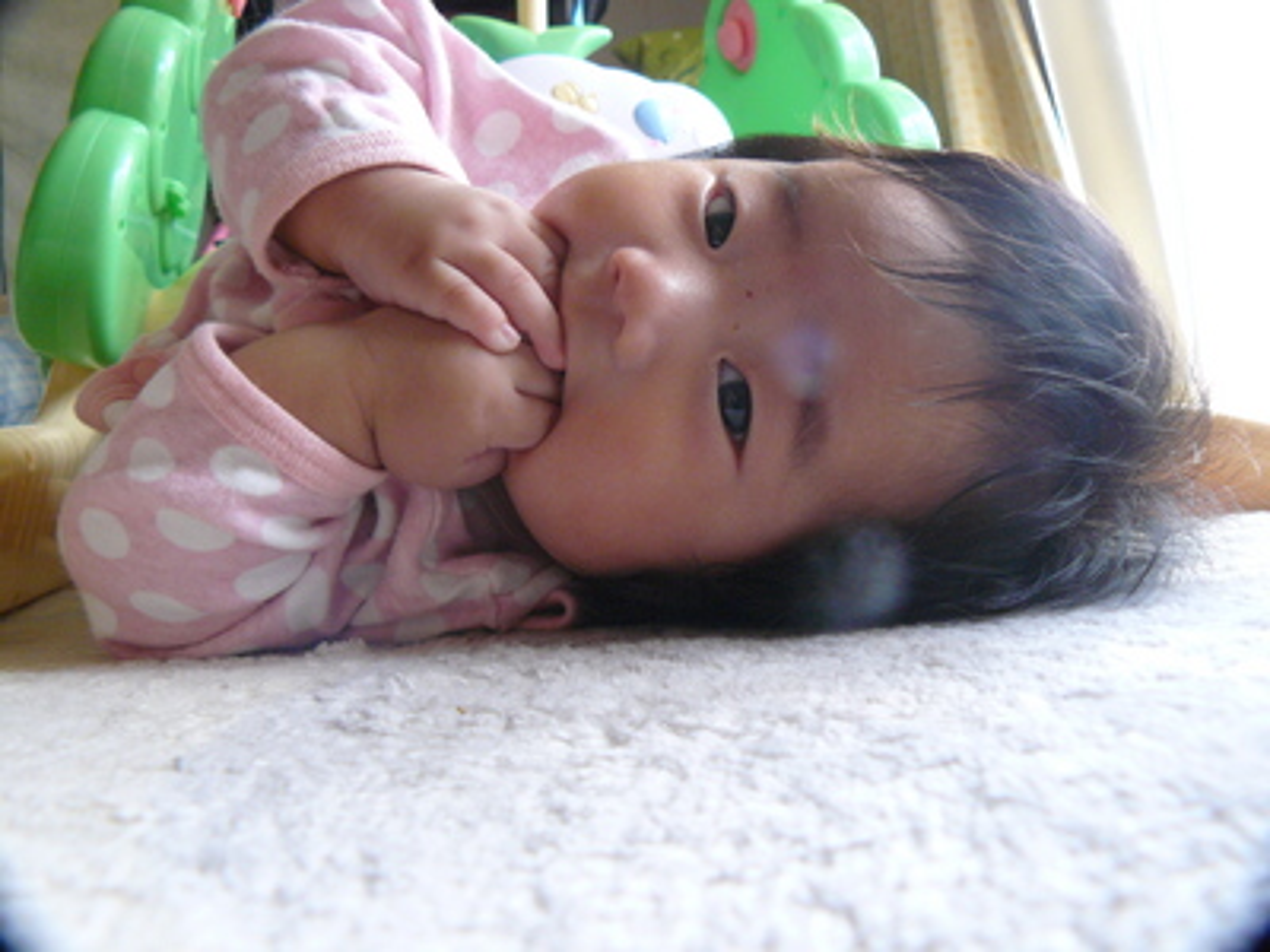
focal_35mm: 36
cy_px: 476
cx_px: 635
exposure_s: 1/25
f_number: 2.8
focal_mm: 6
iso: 200
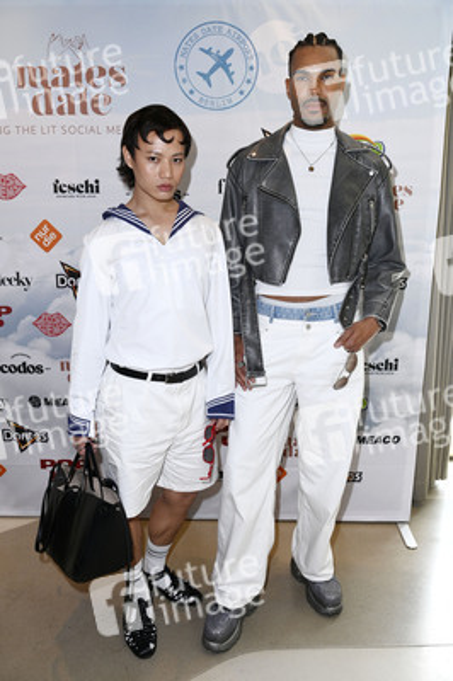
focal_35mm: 28
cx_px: 226
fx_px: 529
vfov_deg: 65.5
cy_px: 340
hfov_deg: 46.3
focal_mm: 28
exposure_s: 1/250
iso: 800
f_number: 5.6
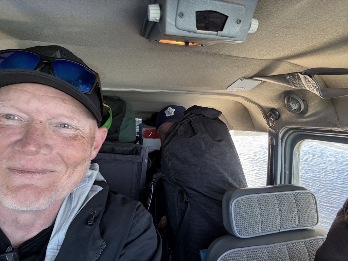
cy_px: 130
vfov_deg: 58.9
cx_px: 174
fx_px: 231
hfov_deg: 73.9
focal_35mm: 23
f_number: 1.9
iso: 64
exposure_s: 1/59
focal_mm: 2.69
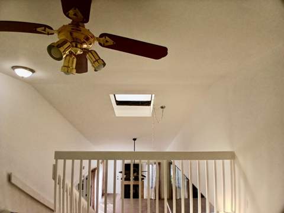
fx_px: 139
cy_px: 106
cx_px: 142
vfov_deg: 74.7
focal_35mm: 17
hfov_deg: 91.0
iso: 64
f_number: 2.2
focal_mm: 1.4
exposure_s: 1/120
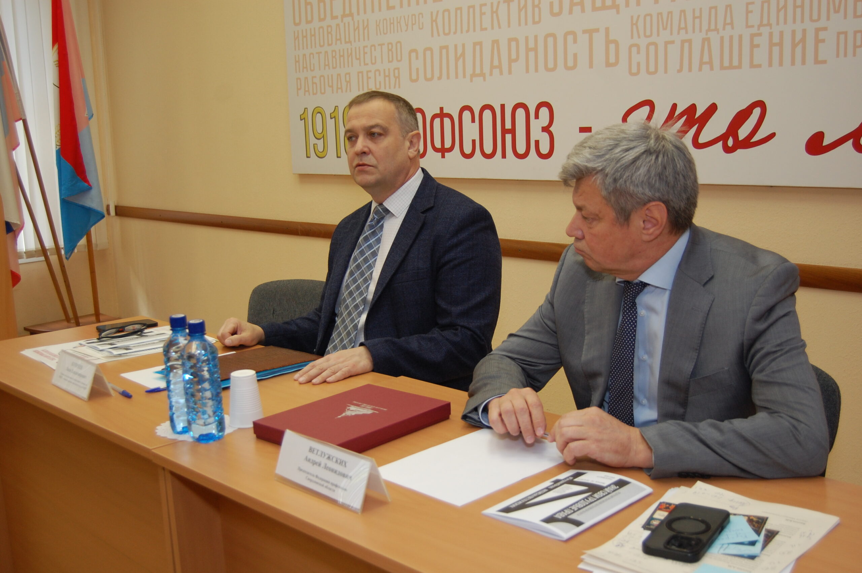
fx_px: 933
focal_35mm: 39
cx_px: 431
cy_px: 286
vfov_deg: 34.1
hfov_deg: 49.6
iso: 400
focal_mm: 26
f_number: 4.2
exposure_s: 1/60
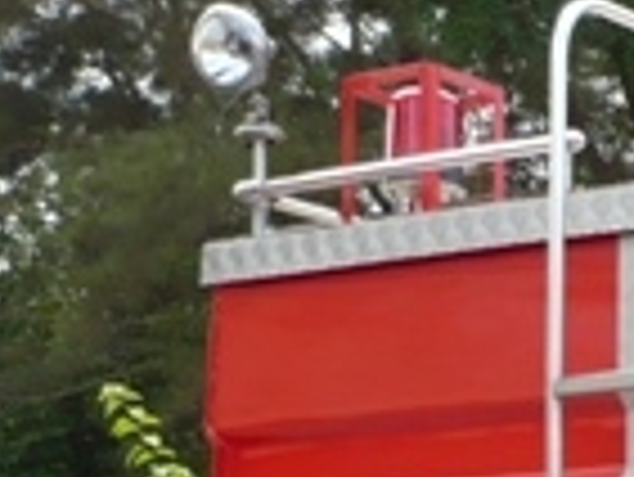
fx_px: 2915
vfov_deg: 8.9
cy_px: 891
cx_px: 1097
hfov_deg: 11.6
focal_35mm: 159
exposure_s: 1/250
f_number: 2.8
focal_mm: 5.8
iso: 100
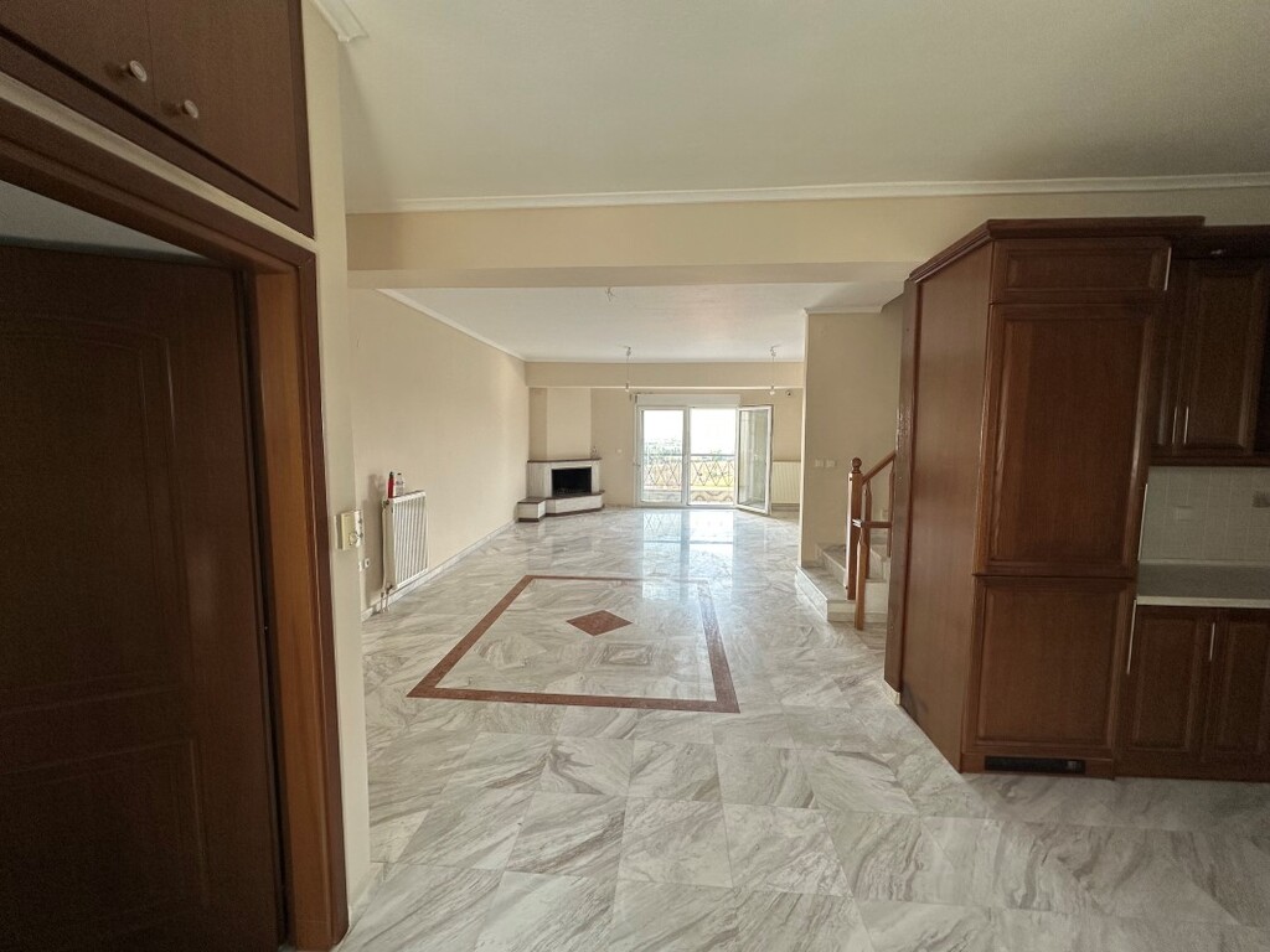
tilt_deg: -4.9
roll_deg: -0.5
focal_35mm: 14
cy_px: 476
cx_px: 635
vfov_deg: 85.7
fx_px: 514
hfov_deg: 102.1
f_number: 2.2
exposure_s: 1/99
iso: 100
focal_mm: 2.22
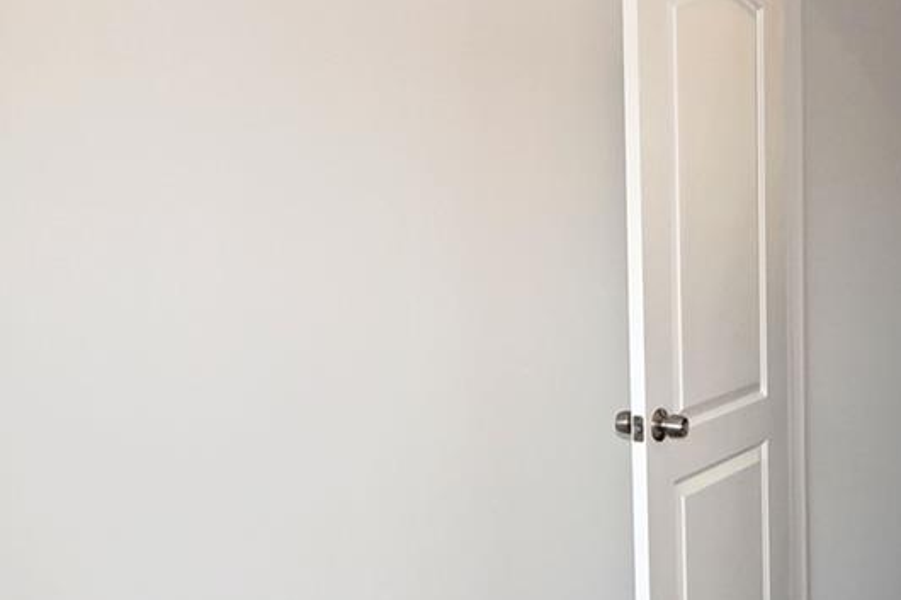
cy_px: 314
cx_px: 787
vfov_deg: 23.4
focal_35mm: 58
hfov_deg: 33.0
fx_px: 1451
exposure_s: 1/80
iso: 200
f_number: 4.5
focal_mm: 10
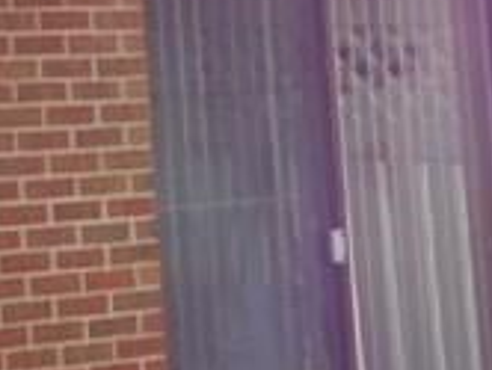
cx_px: -480
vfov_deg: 7.9
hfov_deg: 9.9
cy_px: -189
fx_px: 2633
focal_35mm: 185
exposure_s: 1/800
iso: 125
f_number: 3.2
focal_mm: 5.3
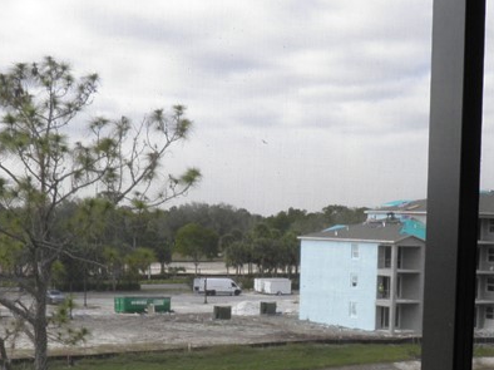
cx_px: 223
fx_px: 1112
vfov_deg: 18.4
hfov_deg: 25.0
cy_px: 359
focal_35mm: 78
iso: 50
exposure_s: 1/125
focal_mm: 5.5
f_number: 5.9
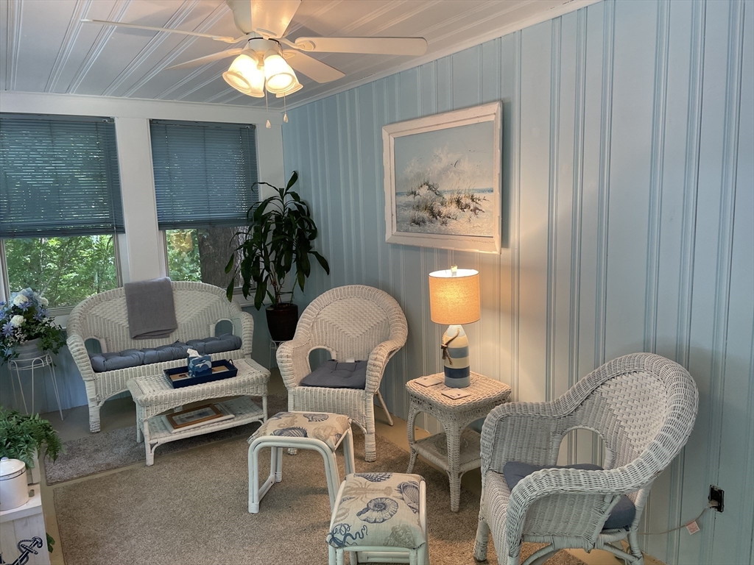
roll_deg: +2.2
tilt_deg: -8.0
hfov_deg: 67.3
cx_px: 377
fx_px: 566
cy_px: 282
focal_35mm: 26
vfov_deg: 53.1
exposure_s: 1/120
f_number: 1.6
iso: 125
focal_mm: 4.2
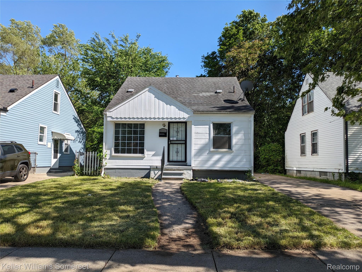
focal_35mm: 25
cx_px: 181
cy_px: 136
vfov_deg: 54.9
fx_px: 262
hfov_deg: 69.4
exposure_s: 1/1513
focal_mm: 5.43
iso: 42
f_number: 1.89
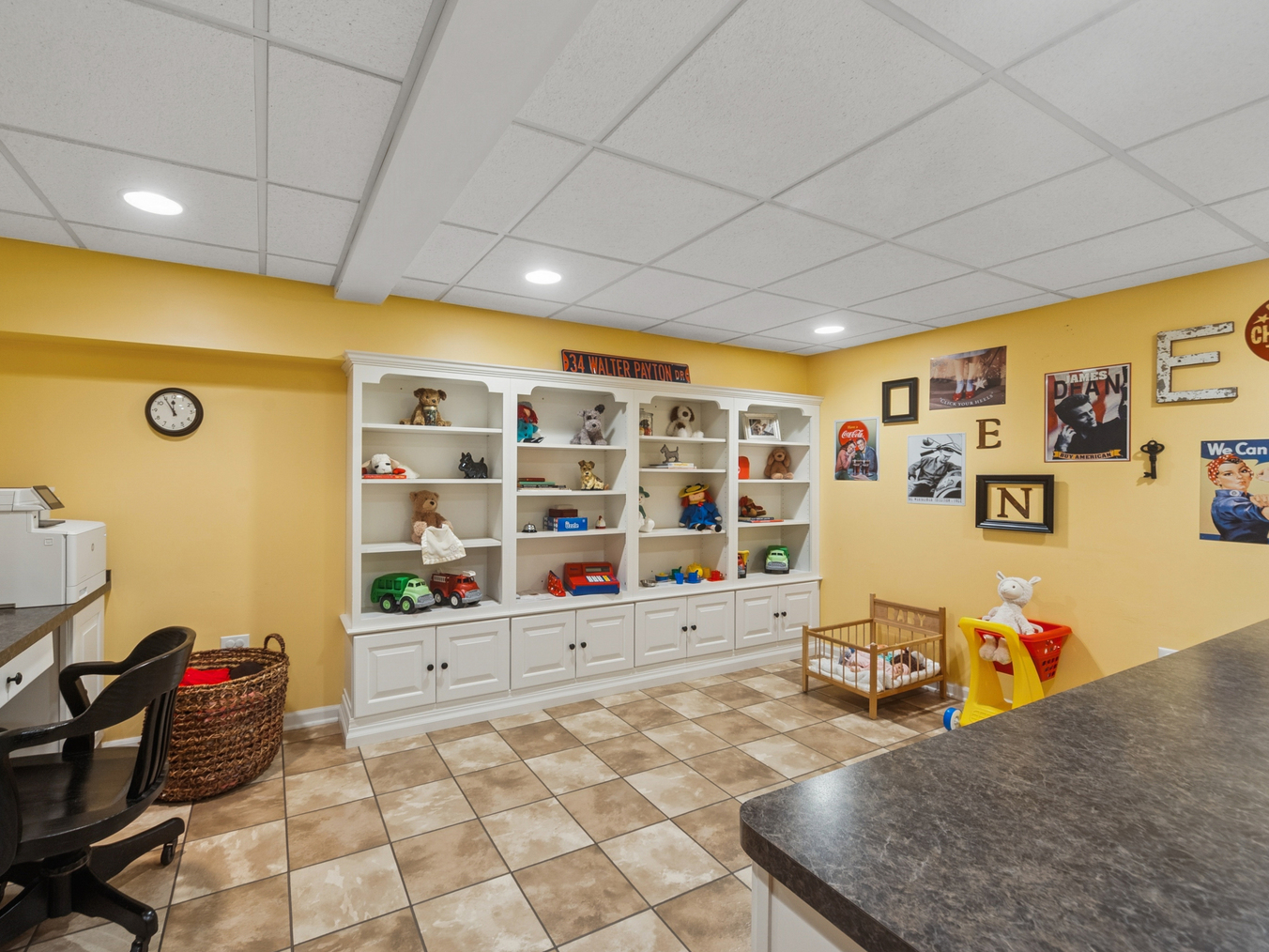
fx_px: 550
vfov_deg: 81.7
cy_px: 470
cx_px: 545
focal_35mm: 15
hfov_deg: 97.5
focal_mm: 13
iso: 400
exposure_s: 1/13
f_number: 8
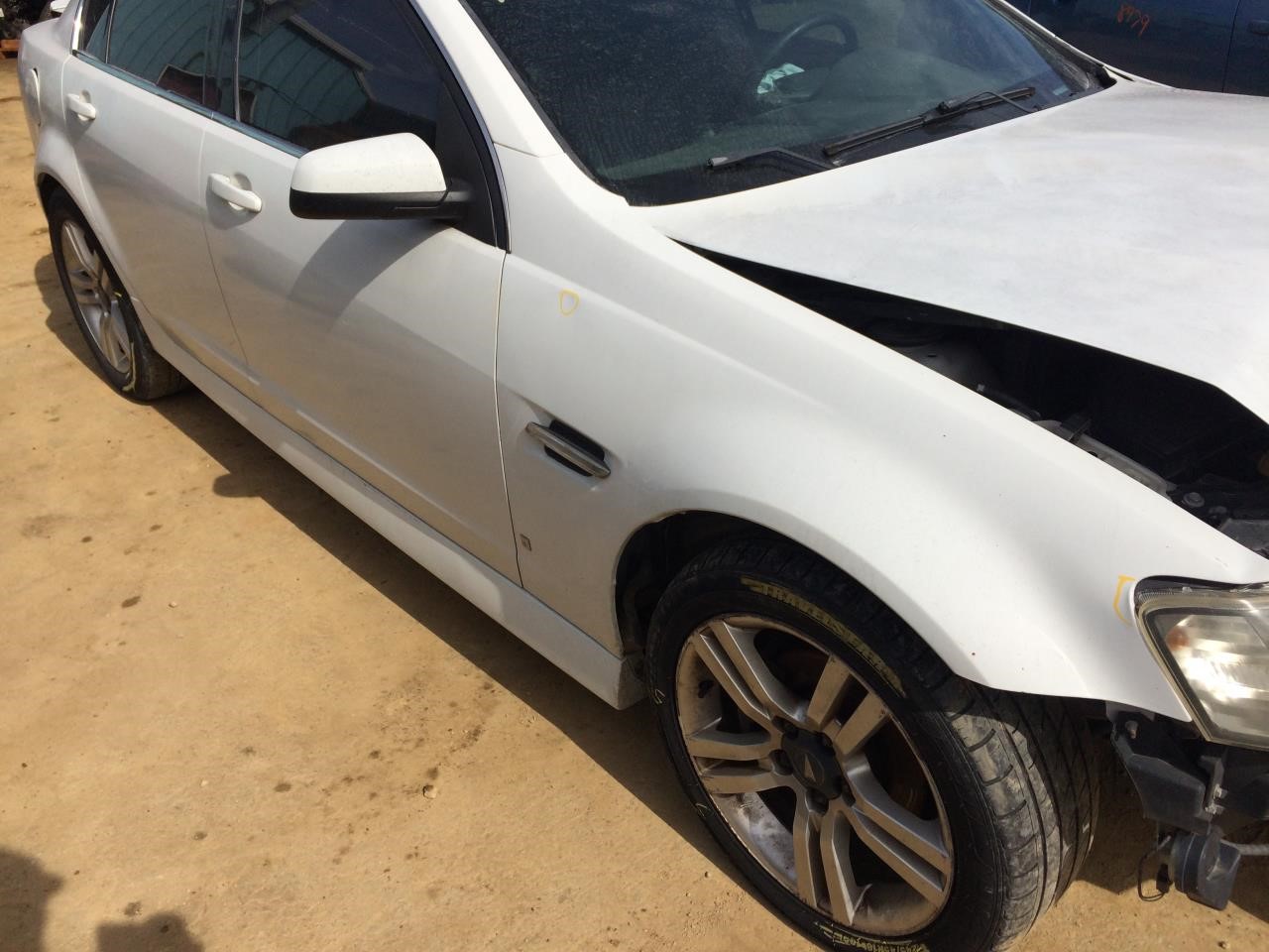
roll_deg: +3.0
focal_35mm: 29
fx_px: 1063
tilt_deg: -25.4
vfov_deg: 48.2
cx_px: 634
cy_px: 476
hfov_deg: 61.7
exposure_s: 1/3731
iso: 32
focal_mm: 4.15
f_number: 2.2
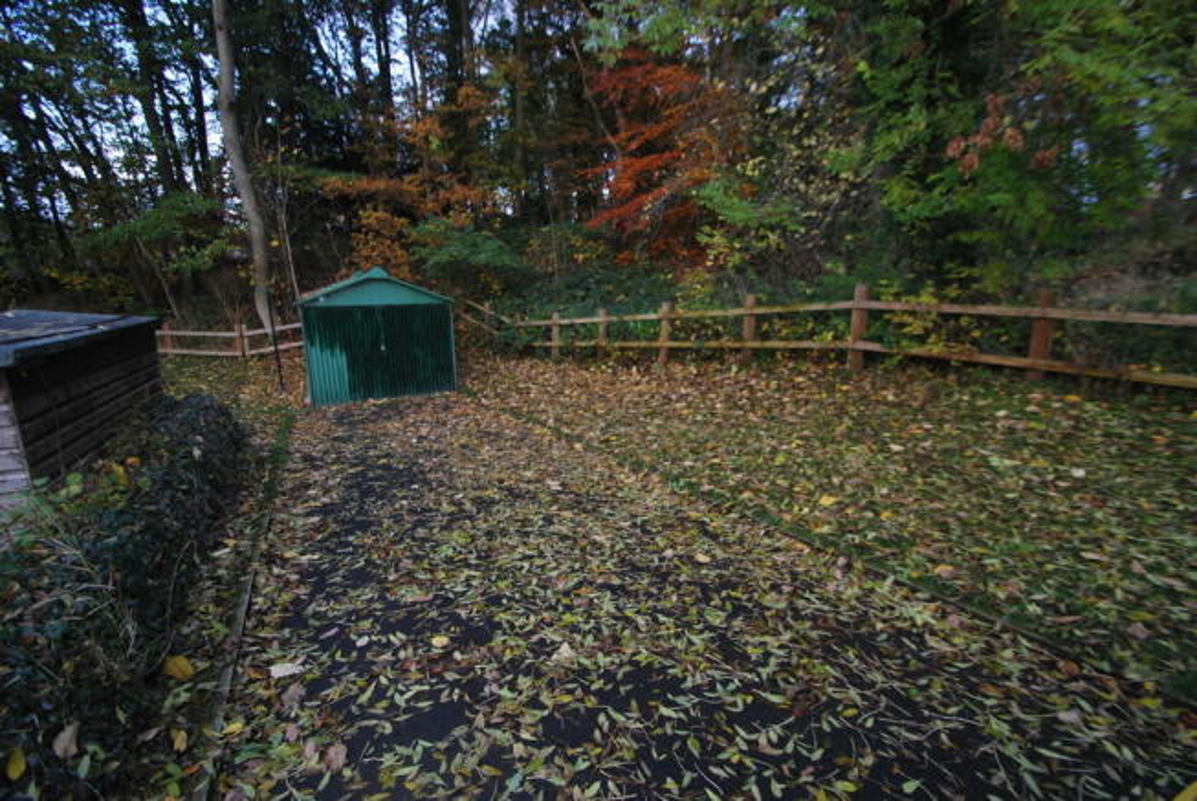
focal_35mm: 15
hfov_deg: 100.3
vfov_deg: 77.5
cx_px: 598
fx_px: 499
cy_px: 400
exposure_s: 1/60
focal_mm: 10
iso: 200
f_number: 4
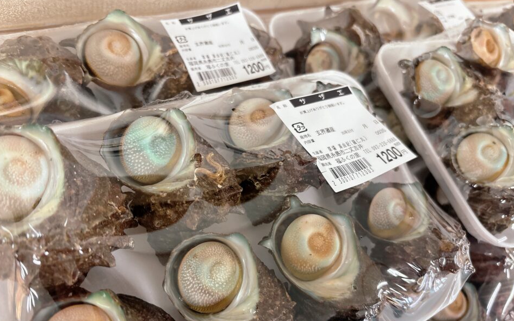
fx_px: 392
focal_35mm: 28
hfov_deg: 66.5
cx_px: 256
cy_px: 193
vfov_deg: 44.3
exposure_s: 1/60
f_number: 1.6
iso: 200
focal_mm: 5.96
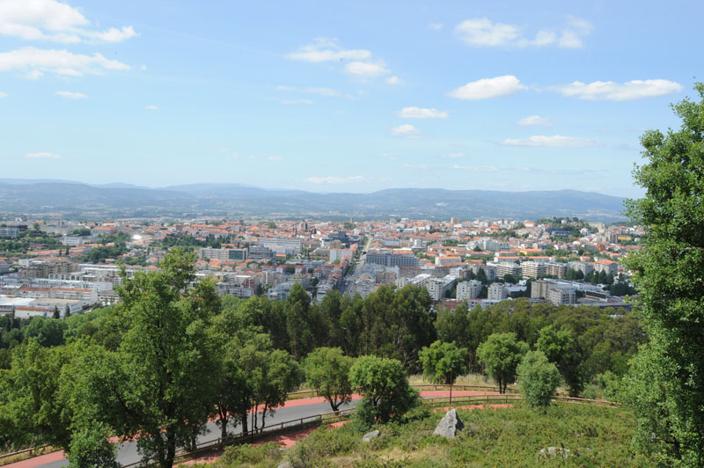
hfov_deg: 54.5
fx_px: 684
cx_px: 352
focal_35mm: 35
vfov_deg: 37.8
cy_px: 234
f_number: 18
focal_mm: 35
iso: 200
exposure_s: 1/80
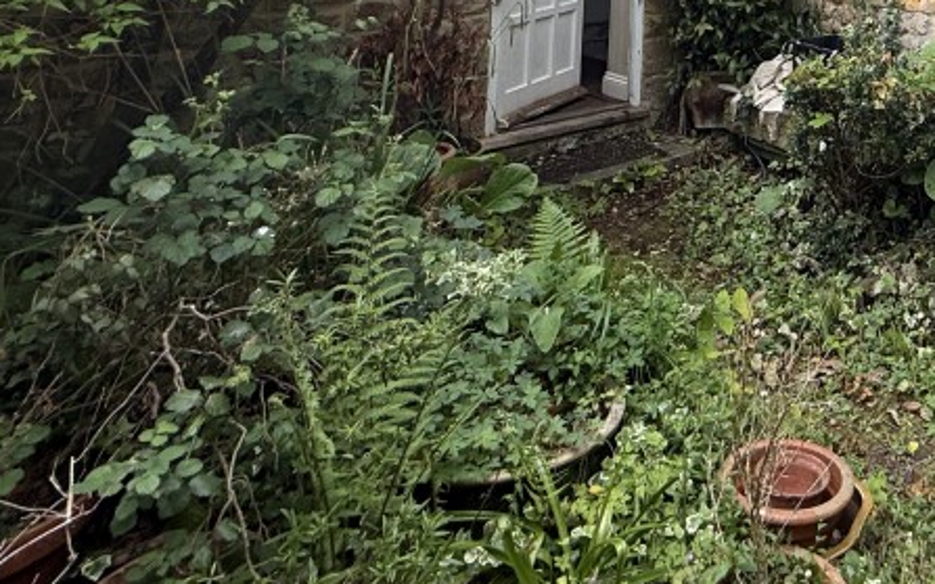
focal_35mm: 34
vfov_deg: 28.9
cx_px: 916
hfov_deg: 47.9
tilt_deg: +5.3
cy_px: -209
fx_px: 866
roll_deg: -0.7
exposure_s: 1/405
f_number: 2.2
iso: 64
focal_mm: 2.22
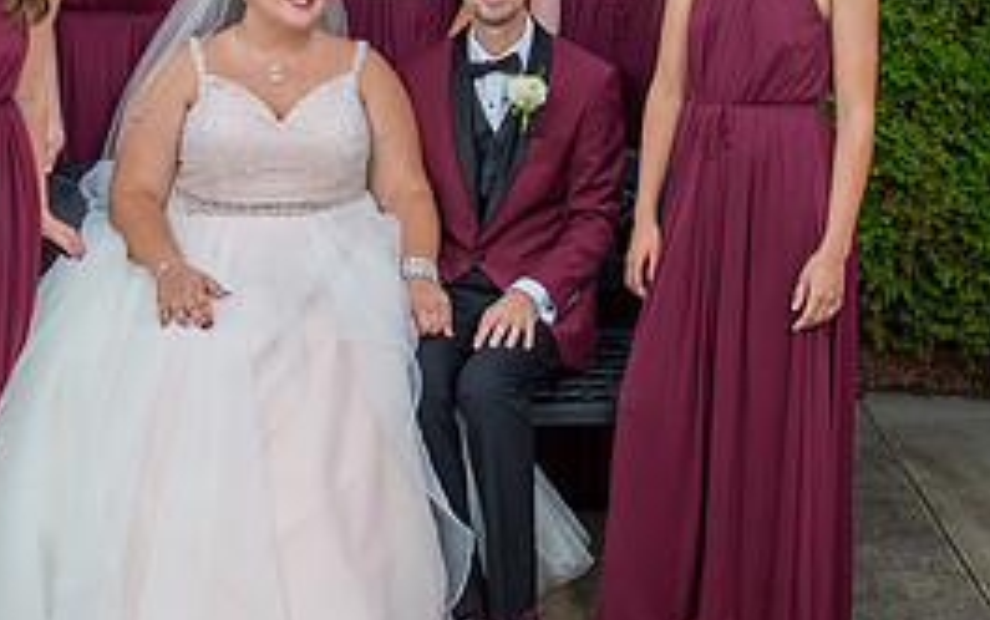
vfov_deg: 17.8
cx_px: 383
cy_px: 159
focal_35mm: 73
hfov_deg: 28.1
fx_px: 1971
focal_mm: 28
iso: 200
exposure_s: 1/90
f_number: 4.8
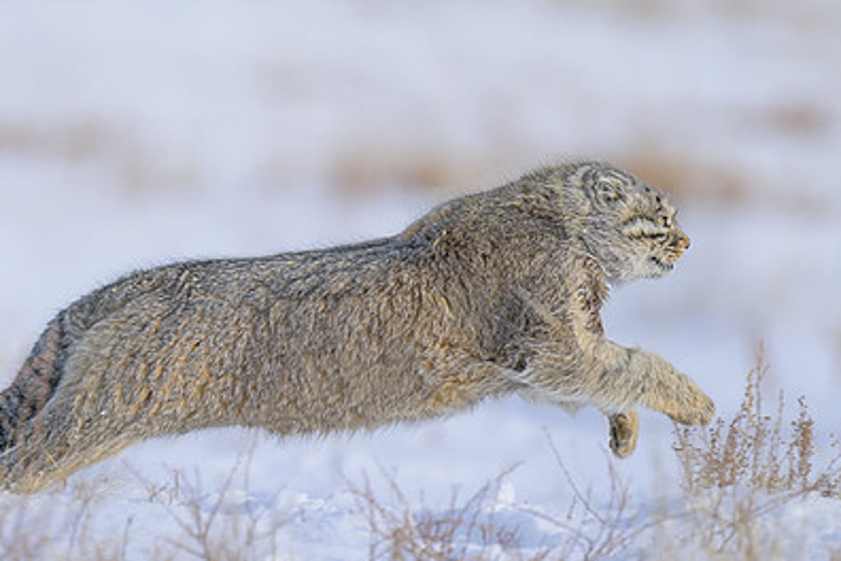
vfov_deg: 1.6
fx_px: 20580
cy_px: 227
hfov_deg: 2.3
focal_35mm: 881
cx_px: 125
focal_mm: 400
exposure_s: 1/2500
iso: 320
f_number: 5.6
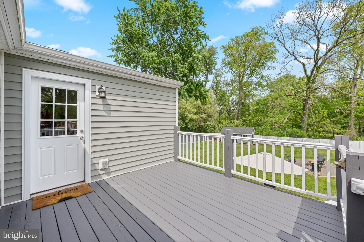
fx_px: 142
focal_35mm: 14
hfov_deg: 104.3
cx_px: 182
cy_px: 121
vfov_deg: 81.2
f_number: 7.1
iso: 500
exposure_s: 1/640
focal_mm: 14
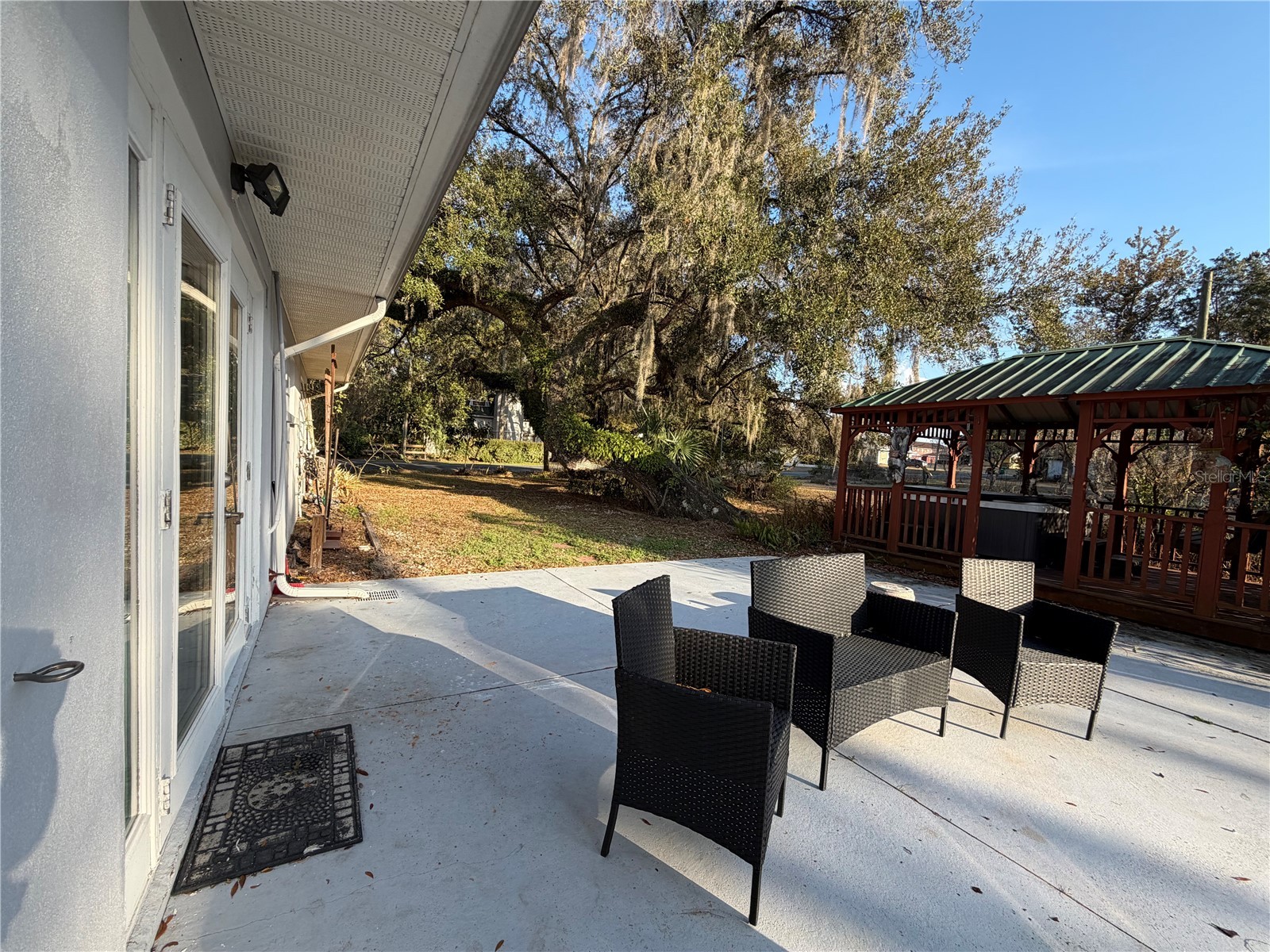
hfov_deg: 102.1
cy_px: 476
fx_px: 514
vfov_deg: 85.7
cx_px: 635
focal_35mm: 14
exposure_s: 1/502
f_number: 2.2
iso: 50
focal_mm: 2.22
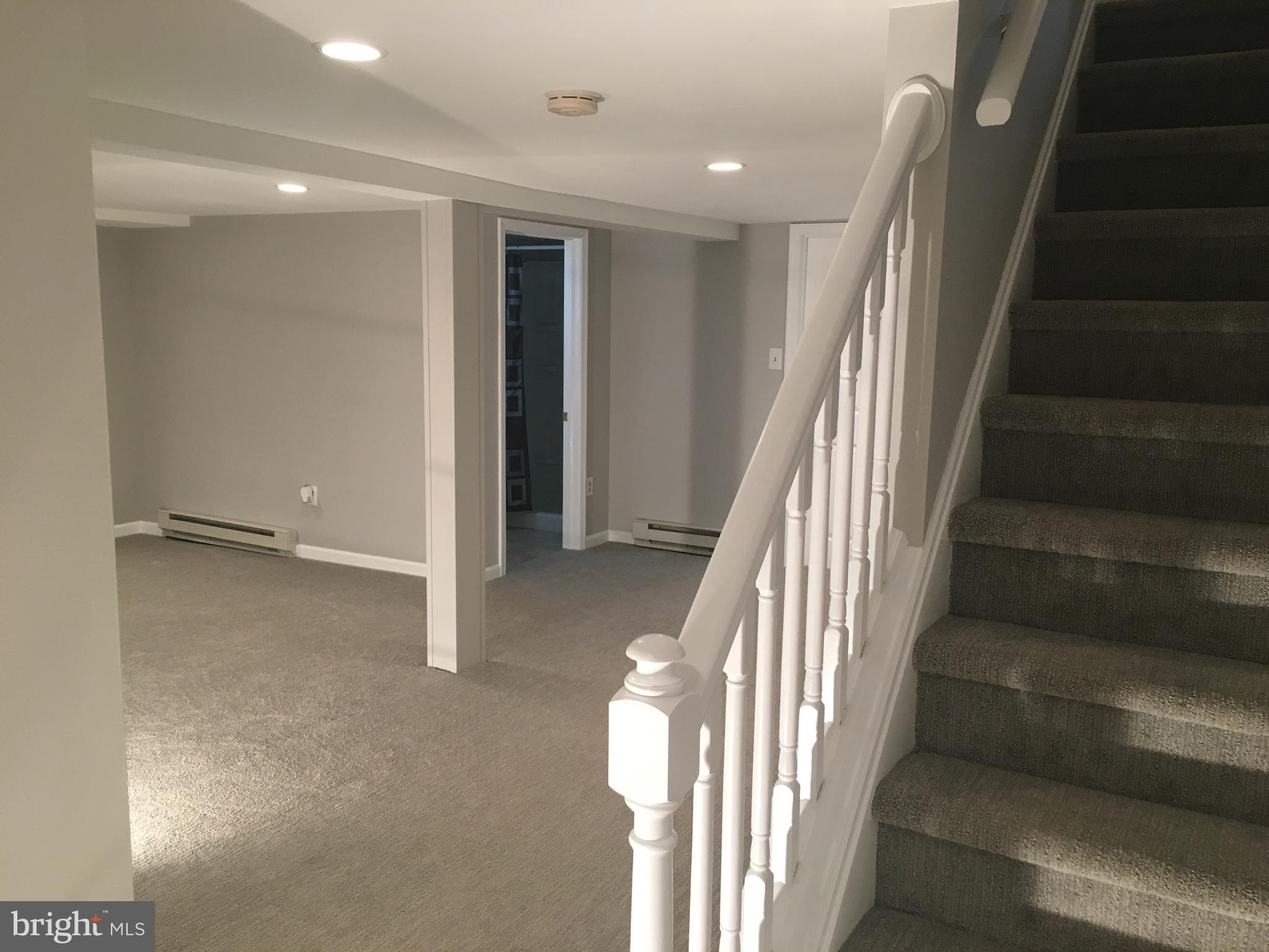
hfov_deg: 61.7
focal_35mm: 29
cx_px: 634
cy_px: 476
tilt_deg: -6.7
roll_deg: -0.7
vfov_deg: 48.2
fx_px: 1063
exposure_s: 1/30
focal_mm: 4.15
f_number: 2.2
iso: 100
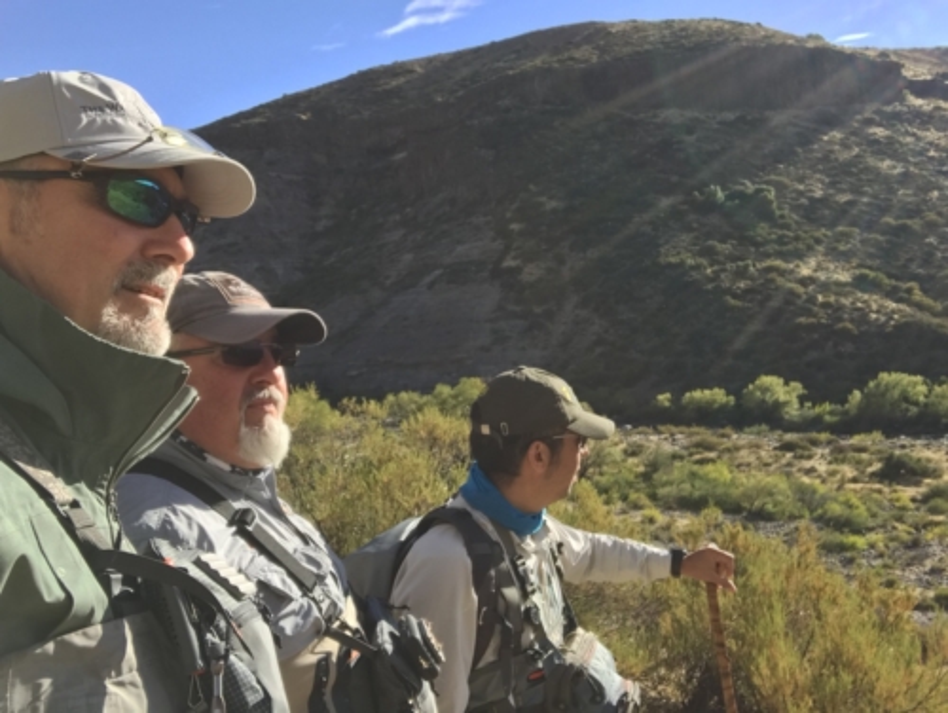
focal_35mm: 32
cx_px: 474
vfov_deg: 44.2
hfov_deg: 56.8
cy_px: 356
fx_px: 877
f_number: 2.2
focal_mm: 2.87
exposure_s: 1/405
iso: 25
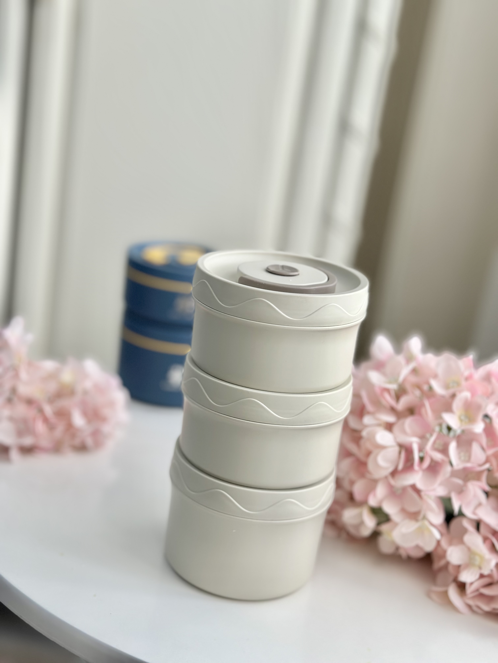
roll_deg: -8.5
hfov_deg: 30.3
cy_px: 332
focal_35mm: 48
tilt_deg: -18.8
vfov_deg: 39.7
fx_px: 921
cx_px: 249
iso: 64
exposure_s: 1/166
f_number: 1.78
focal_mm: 6.86
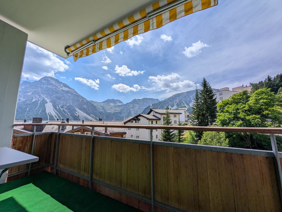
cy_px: 106
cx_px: 141
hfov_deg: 110.5
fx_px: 98
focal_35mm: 12
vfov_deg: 94.5
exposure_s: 1/4878
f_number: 1.7
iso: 50
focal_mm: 2.02
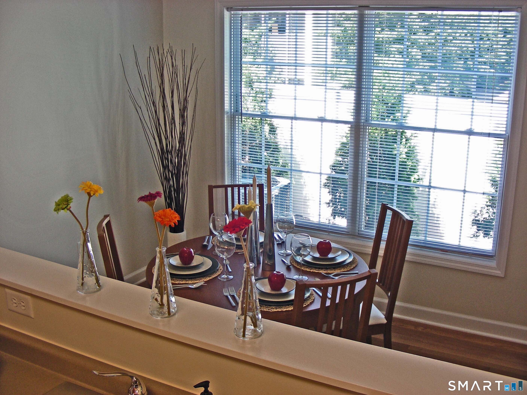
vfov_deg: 37.7
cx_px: 264
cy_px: 198
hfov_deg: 49.0
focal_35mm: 38
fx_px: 579
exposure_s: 1/30
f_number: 3.5
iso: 88
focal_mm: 6.3
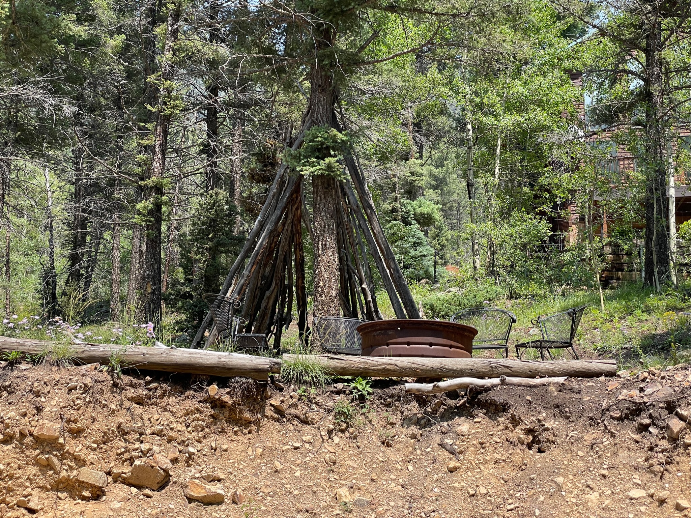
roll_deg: +0.6
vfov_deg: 28.0
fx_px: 1038
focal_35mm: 52
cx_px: 346
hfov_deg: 36.8
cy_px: 259
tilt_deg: +14.4
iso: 25
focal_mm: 6
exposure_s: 1/564
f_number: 2
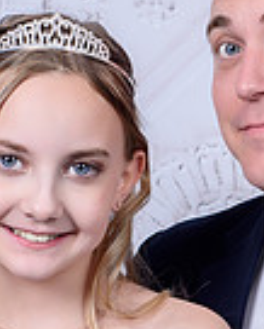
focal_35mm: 243
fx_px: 2371
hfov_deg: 6.3
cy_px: 344
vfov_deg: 7.9
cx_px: 327
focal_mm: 50
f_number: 5.6
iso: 100
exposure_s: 1/200
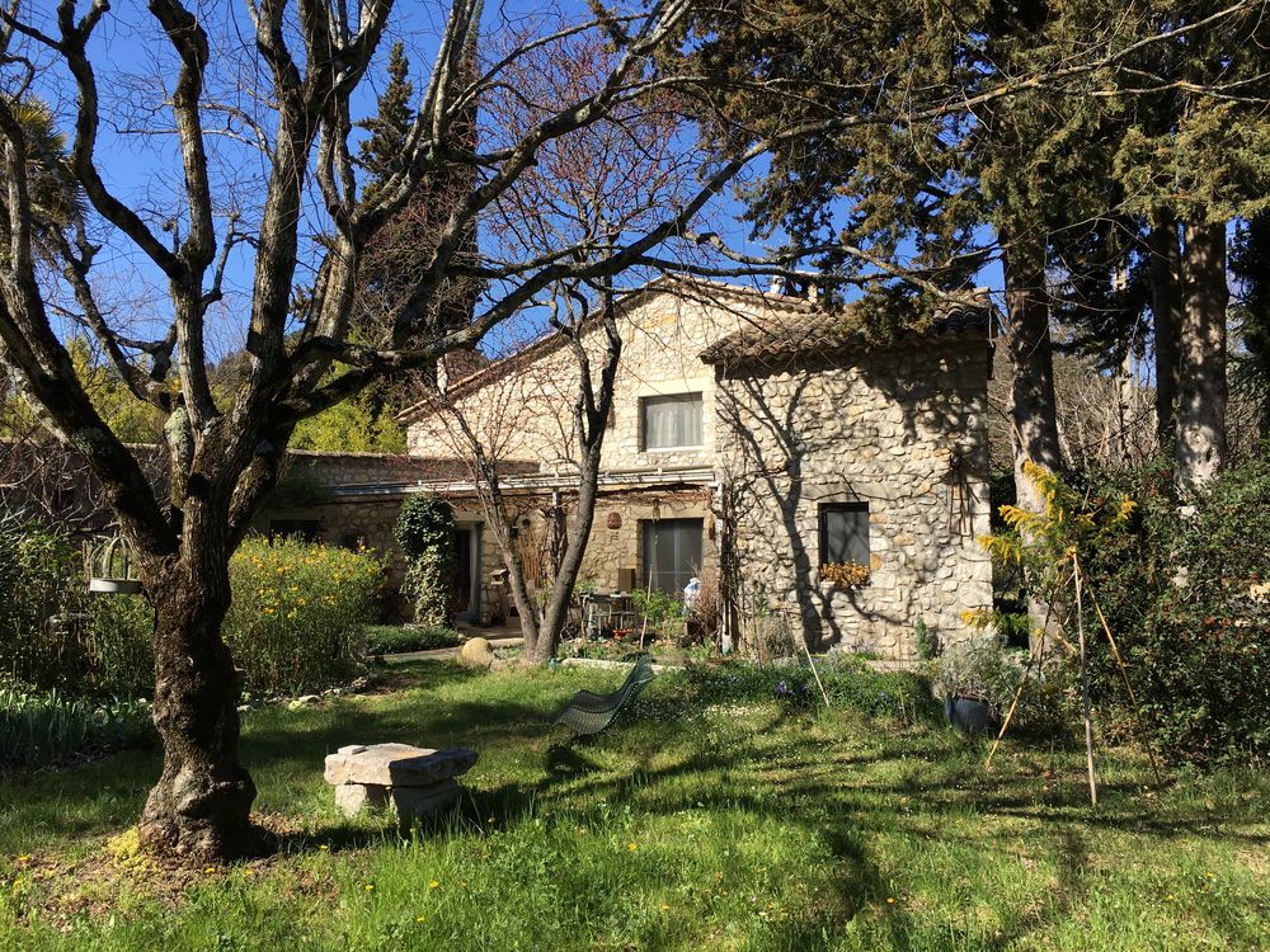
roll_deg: +0.1
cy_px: 476
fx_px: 1064
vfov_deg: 48.2
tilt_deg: +4.3
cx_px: 635
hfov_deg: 61.7
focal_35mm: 29
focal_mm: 4.15
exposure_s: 1/927
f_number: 2.2
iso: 25
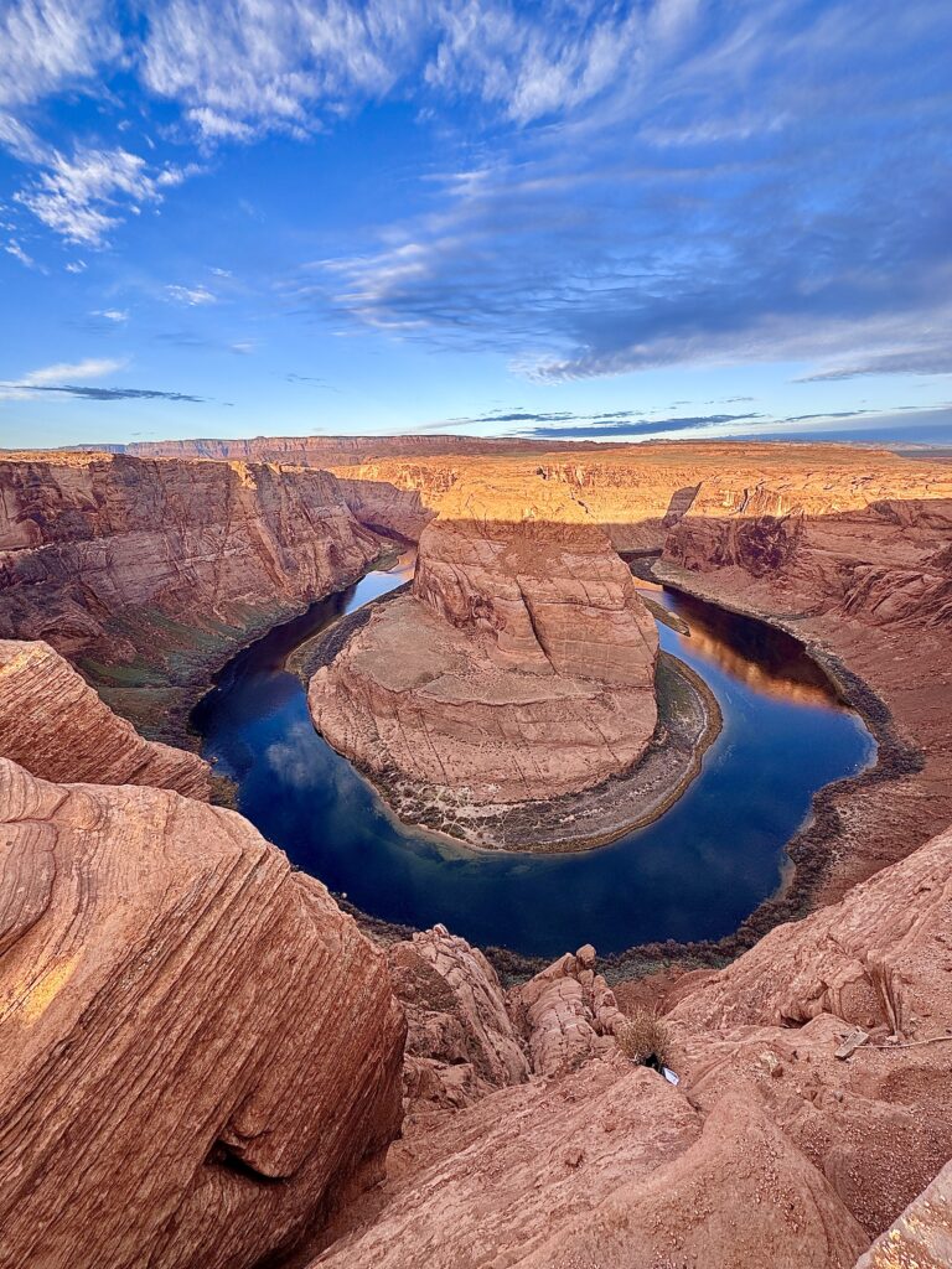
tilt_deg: -18.6
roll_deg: +0.9
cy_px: 634
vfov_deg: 102.1
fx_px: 513
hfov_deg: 85.7
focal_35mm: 14
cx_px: 476
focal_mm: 2.22
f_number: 2.2
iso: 40
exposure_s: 1/390
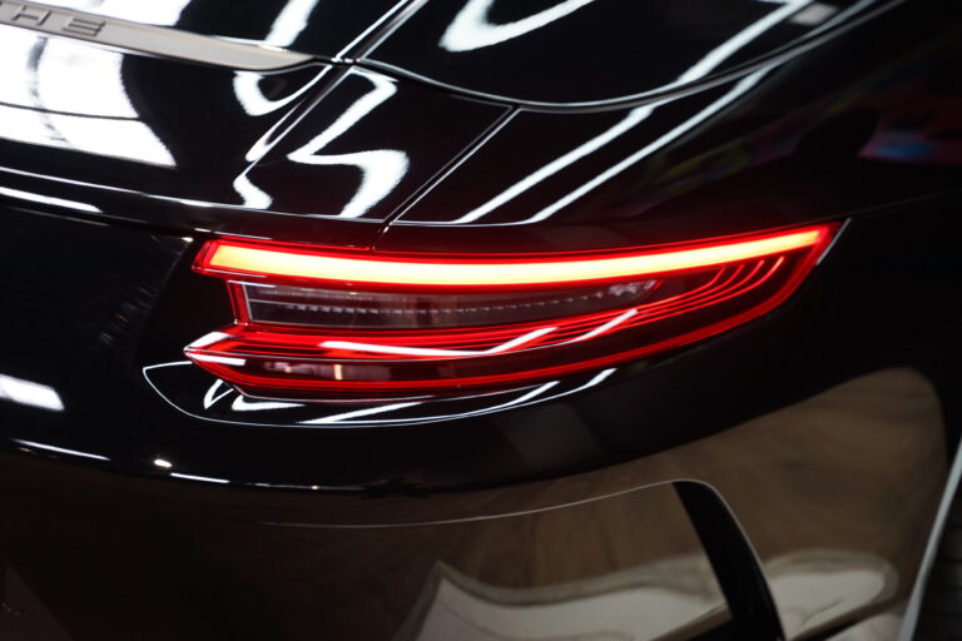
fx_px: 1870
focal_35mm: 70
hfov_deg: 28.8
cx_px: 481
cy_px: 320
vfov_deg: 19.5
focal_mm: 70
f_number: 2.8
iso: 1250
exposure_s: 1/80
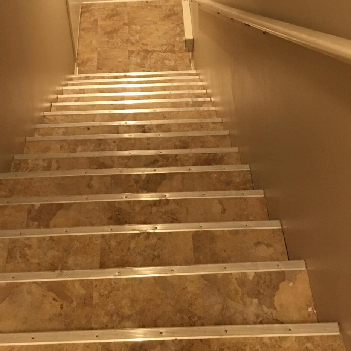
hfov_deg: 31.0
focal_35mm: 55
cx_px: 152
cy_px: 7
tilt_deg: -40.0
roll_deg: +1.6
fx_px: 631
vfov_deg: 29.2
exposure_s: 1/4
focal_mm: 4.15
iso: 50
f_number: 2.2
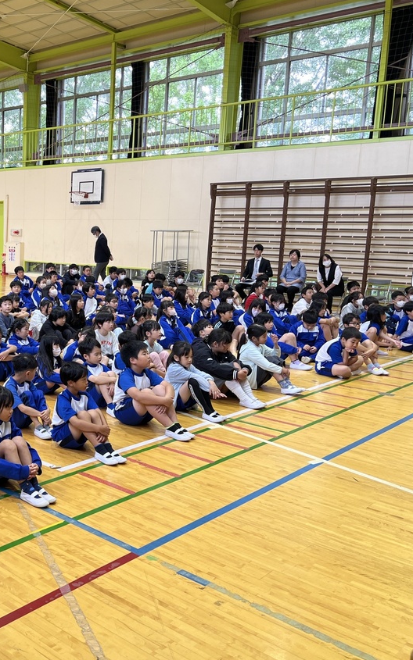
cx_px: 9
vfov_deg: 52.8
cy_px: 331
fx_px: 666
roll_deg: -1.2
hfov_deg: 32.0
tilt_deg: -8.0
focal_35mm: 37
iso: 40
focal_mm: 5.7
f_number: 1.5
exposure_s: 1/100
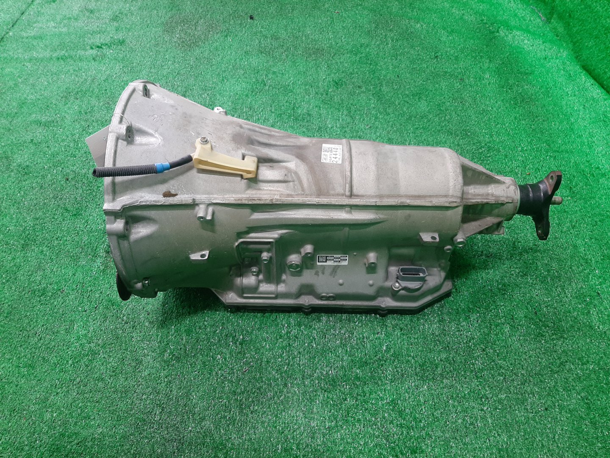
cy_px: 229
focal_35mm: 26
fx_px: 458
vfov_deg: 53.1
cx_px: 305
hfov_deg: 67.3
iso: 113
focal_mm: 3.93
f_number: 1.7
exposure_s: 1/50
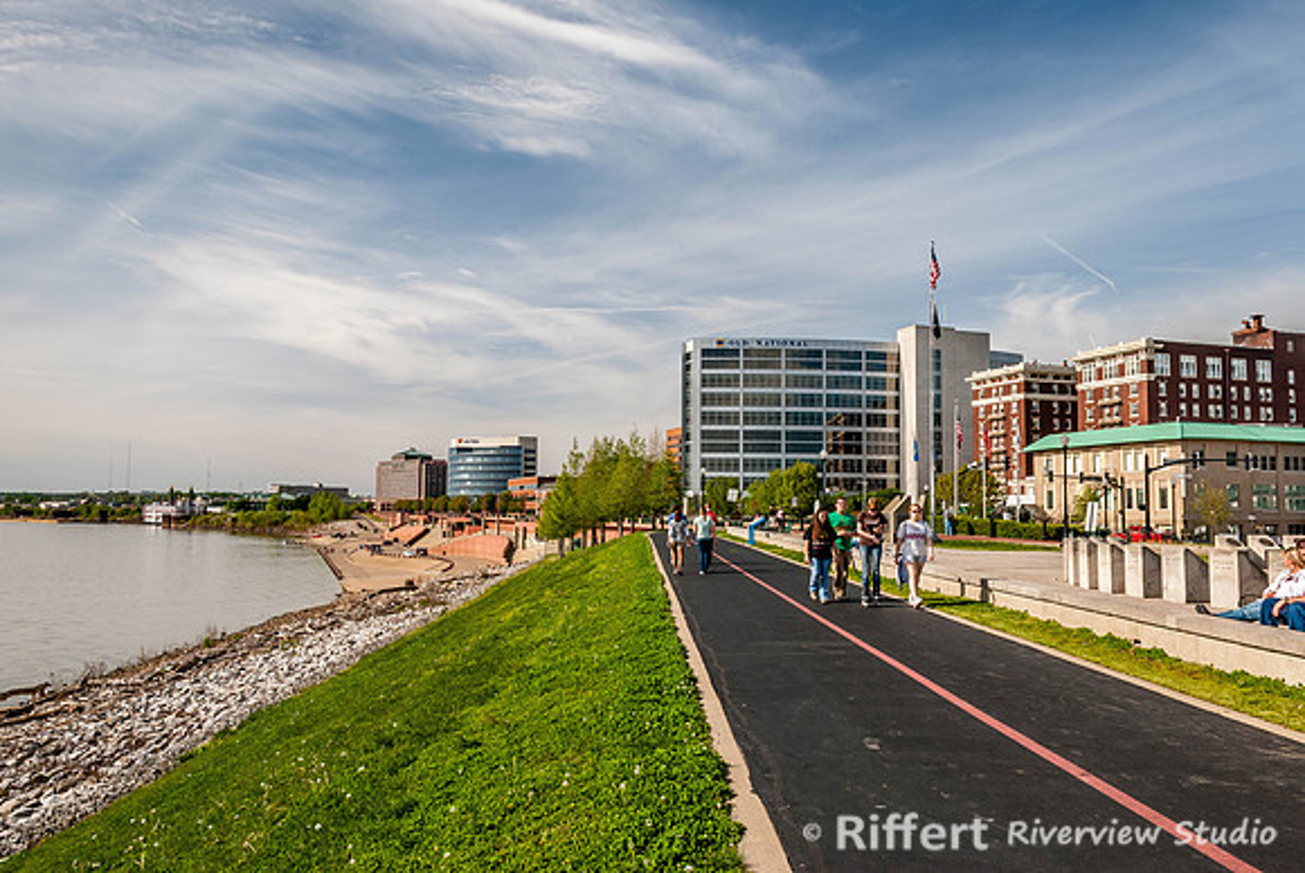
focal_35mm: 27
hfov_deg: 67.3
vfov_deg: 48.0
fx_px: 980
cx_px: 652
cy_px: 436
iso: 100
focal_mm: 18
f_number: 10
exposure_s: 1/50
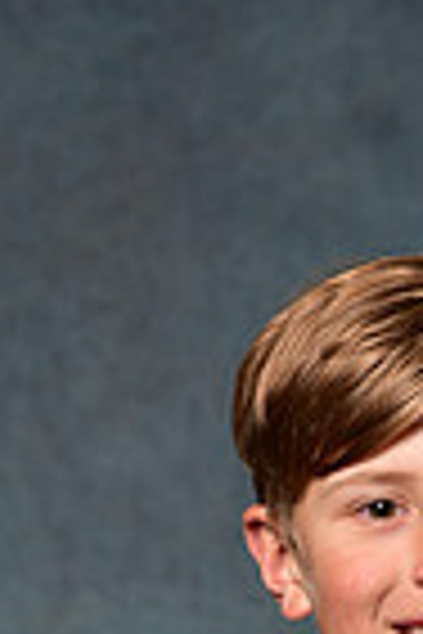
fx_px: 5076
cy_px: 1007
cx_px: 394
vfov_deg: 7.0
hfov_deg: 4.8
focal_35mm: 288
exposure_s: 1/200
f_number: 5
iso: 100
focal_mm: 70
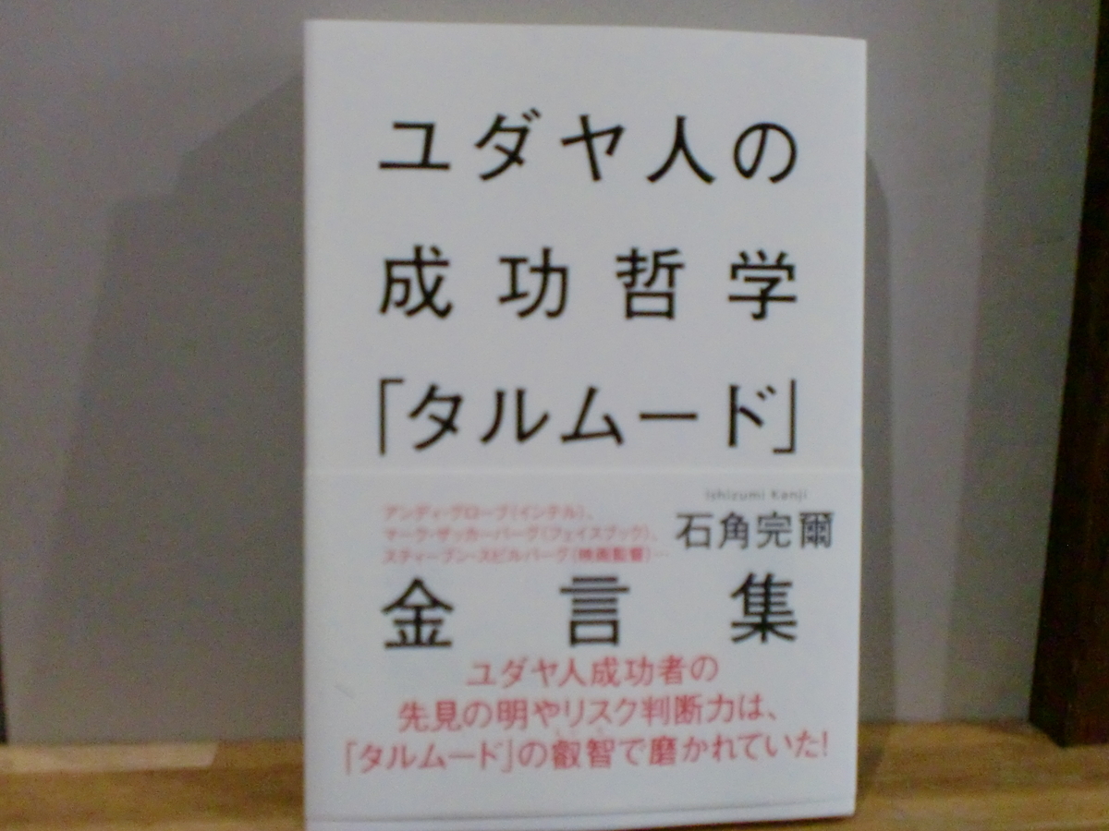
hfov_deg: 52.6
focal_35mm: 35
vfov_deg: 40.7
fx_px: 1121
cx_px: 554
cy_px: 416
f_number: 3.1
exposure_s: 1/60
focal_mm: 6.3
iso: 800
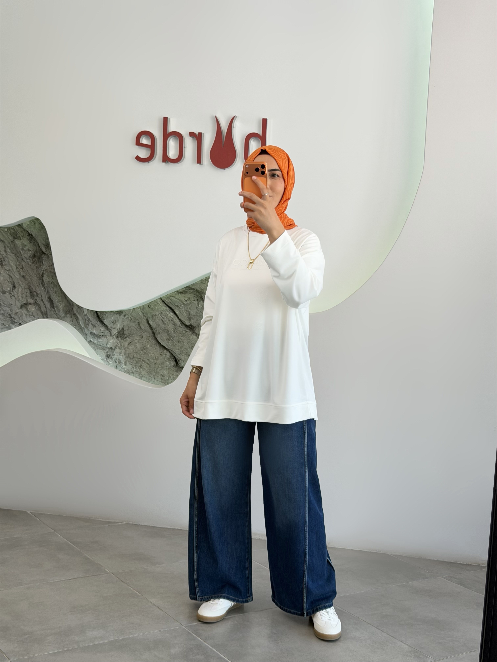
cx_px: 248
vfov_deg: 39.7
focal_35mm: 48
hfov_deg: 30.3
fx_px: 919
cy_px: 331
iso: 50
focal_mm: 6.76
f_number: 1.78
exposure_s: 1/203
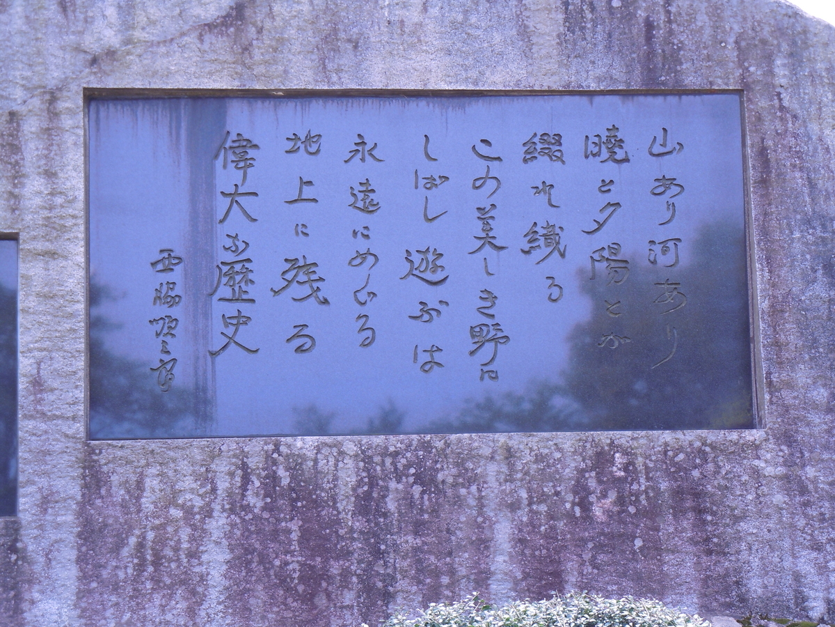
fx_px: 2460
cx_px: 418
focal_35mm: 102
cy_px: 314
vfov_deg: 14.5
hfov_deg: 19.3
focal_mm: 18.3
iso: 100
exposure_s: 1/125
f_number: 4.5
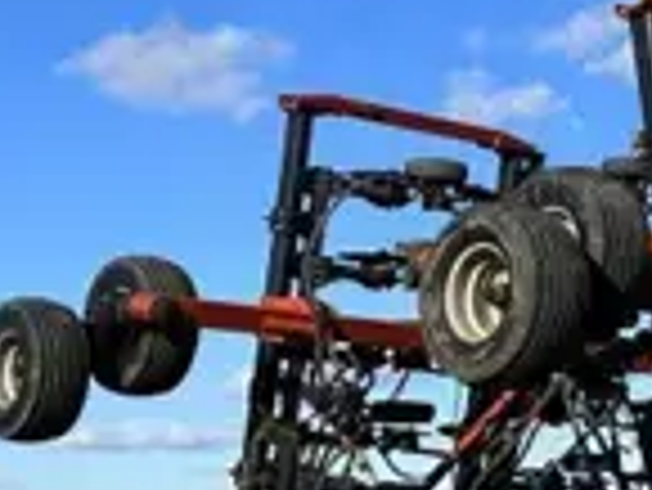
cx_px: 710
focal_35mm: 106
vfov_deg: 13.9
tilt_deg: +5.1
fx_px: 1998
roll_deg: -1.5
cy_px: 364
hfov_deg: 17.9
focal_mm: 6.86
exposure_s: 1/5000
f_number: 1.78
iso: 80
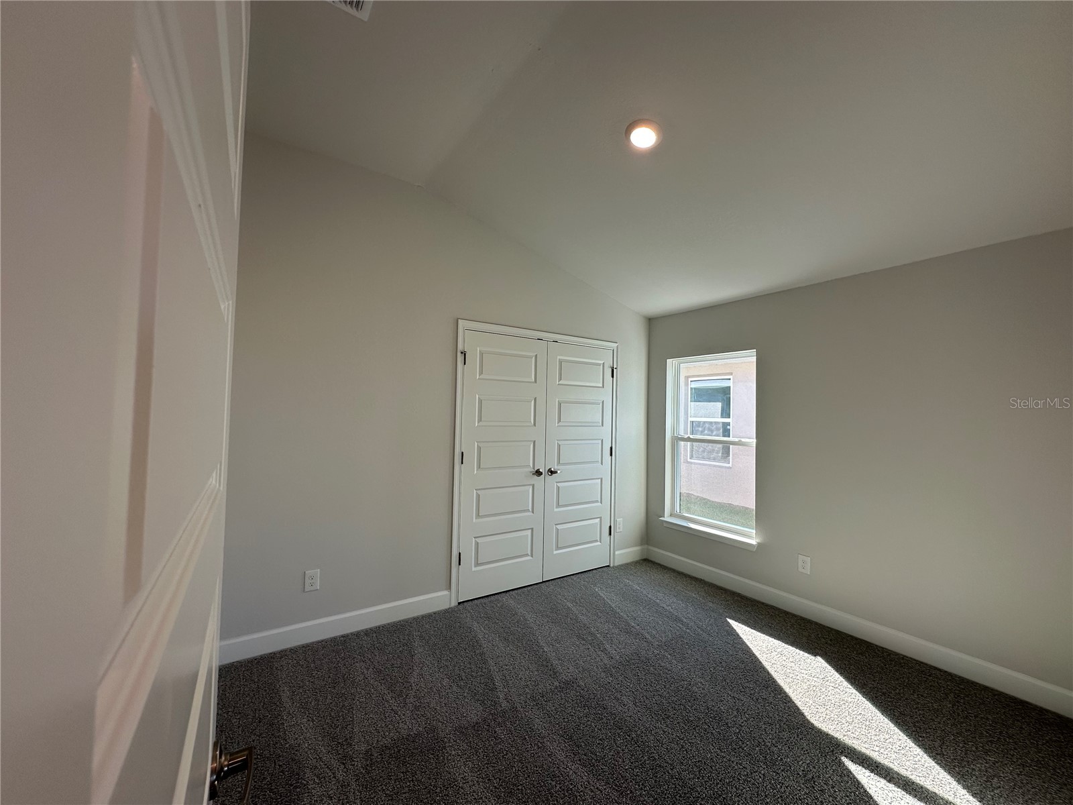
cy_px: 402
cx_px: 536
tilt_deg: +1.5
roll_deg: -1.9
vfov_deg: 85.7
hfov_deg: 102.1
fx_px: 434
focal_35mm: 14
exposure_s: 1/120
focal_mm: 2.22
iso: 40
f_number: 2.2
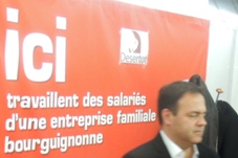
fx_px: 581
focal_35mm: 88
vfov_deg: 14.8
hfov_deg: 23.1
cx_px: 148
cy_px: 211
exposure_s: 1/13
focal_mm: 5.3
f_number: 3.1
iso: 400
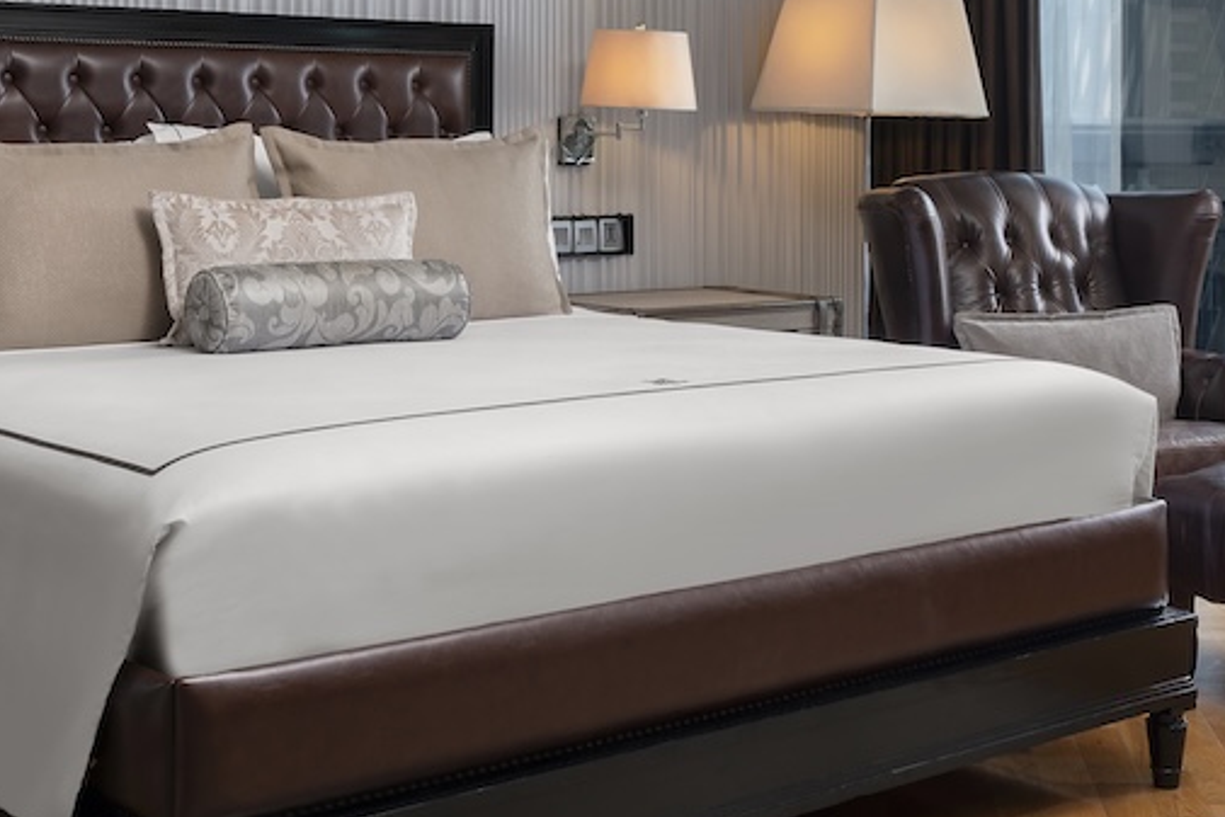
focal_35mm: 38
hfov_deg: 50.7
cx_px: 587
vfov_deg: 33.9
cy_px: 145
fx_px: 1293
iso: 250
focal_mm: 16
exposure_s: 2.5
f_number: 13
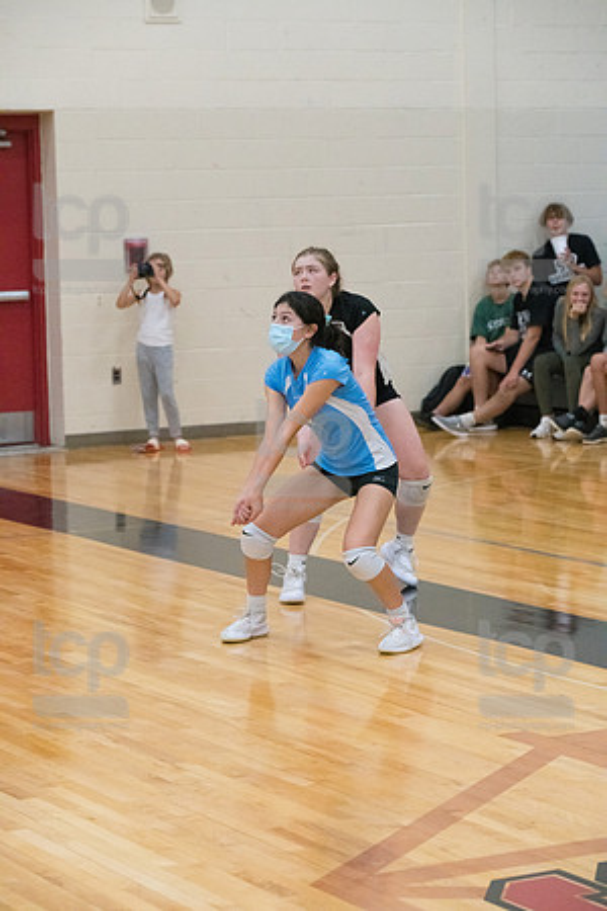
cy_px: 456
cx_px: 304
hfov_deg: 13.0
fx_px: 2655
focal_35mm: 105
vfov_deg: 19.5
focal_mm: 105
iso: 6400
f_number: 4.5
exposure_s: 1/1000
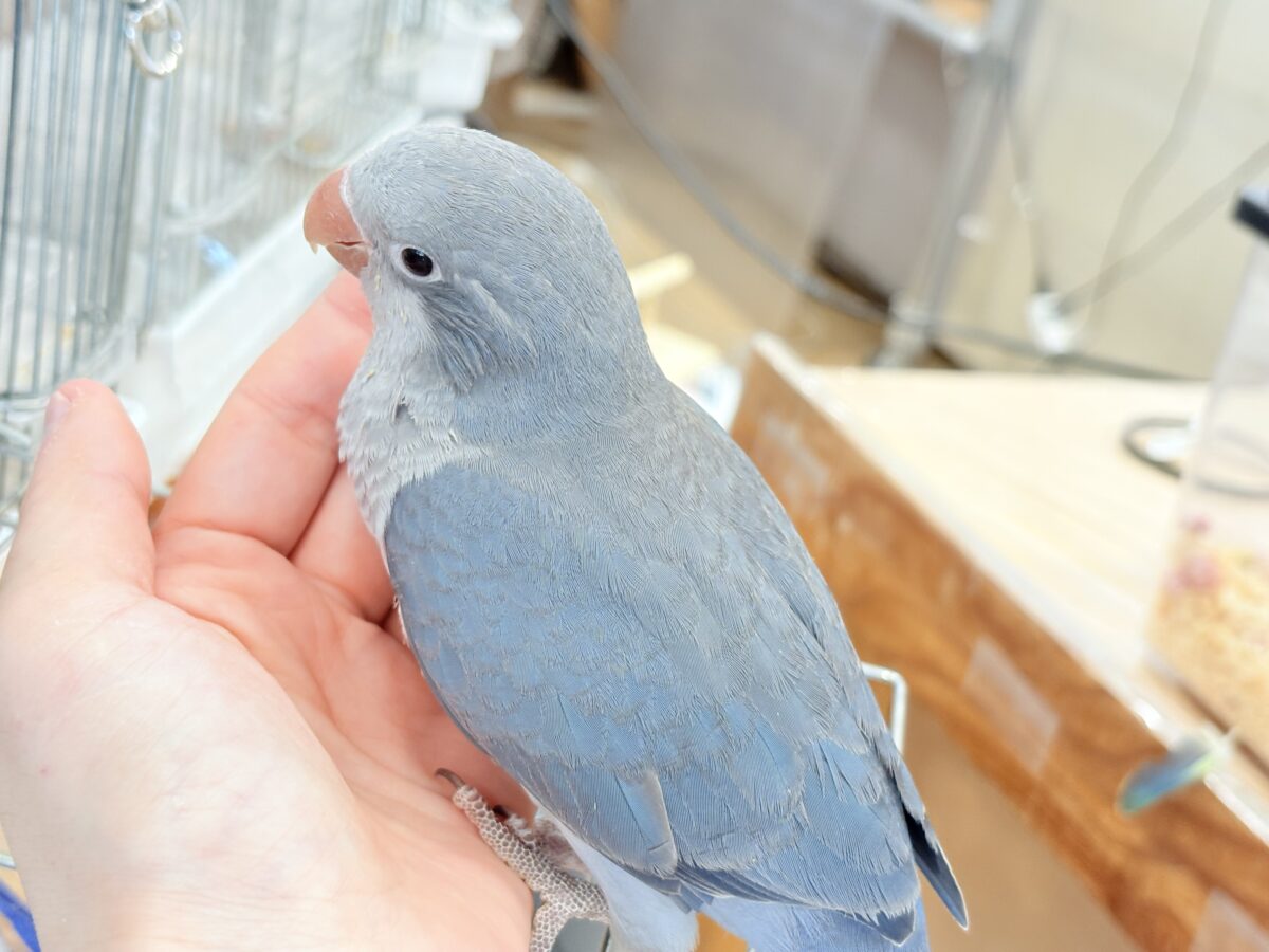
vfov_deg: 28.0
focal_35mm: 52
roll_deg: -12.0
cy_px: 476
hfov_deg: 36.8
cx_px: 634
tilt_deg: -23.8
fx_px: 1906
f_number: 1.6
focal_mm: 5.96
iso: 100
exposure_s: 1/50
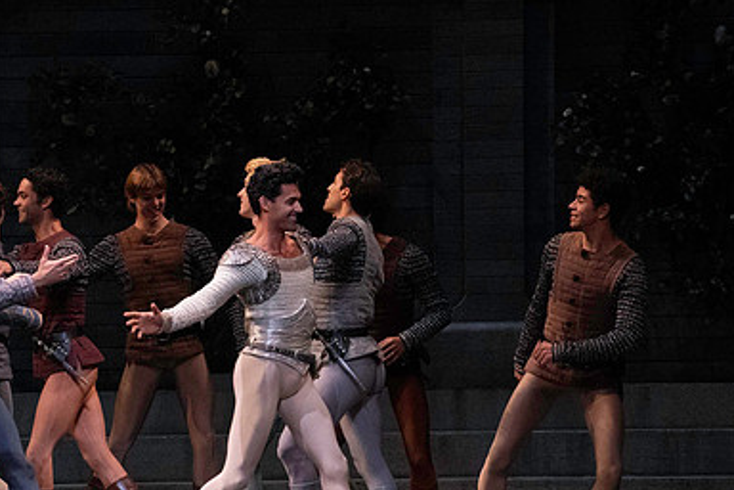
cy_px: 340
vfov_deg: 4.6
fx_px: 6157
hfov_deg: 6.8
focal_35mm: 302
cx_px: 210
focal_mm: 200
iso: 16000
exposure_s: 1/400
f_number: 13
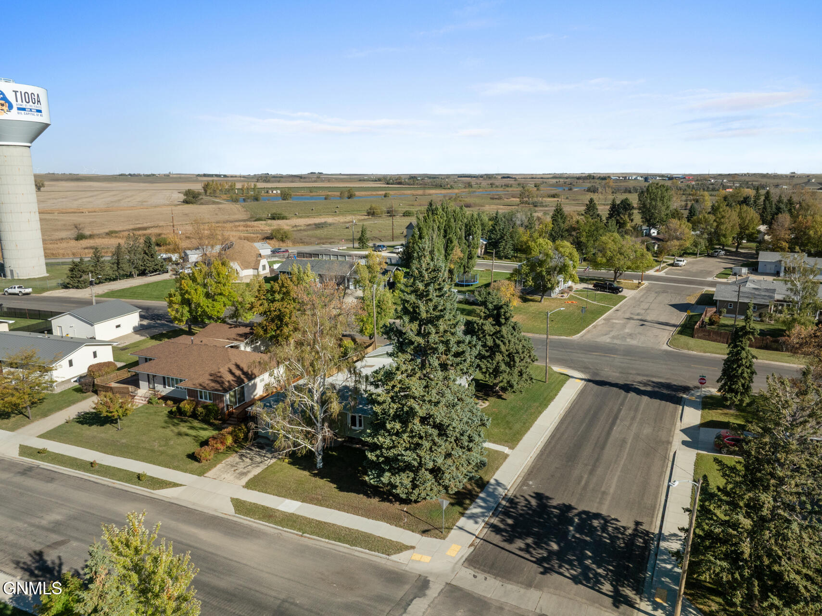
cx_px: 411
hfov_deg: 71.6
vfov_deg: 56.8
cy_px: 308
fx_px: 570
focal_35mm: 24
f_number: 7.1
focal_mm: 12.29
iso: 100
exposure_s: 1/200
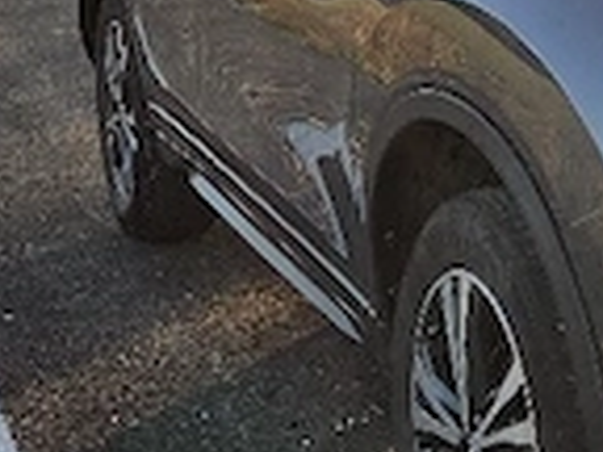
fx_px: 1672
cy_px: 230
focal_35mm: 96
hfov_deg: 19.3
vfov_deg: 15.4
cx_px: 716
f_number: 1.8
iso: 80
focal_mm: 5.4
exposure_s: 1/2000
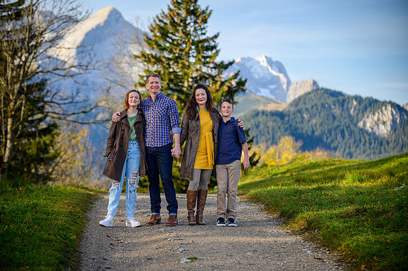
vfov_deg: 13.9
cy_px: 136
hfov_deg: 20.8
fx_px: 1110
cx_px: 204
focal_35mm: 98
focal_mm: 98
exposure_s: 1/1000
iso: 100
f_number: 3.2
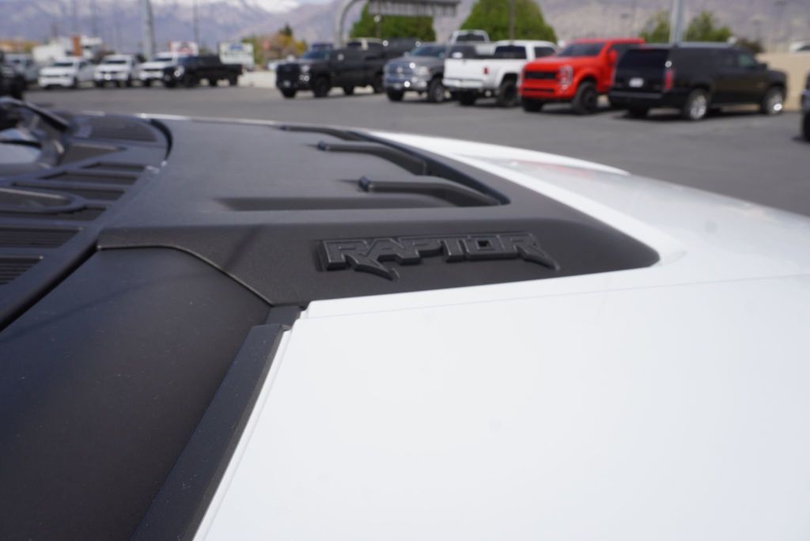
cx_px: 405
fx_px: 675
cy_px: 270
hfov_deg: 61.9
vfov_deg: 43.7
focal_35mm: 30
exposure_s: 1/250
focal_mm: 20
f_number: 10
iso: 100
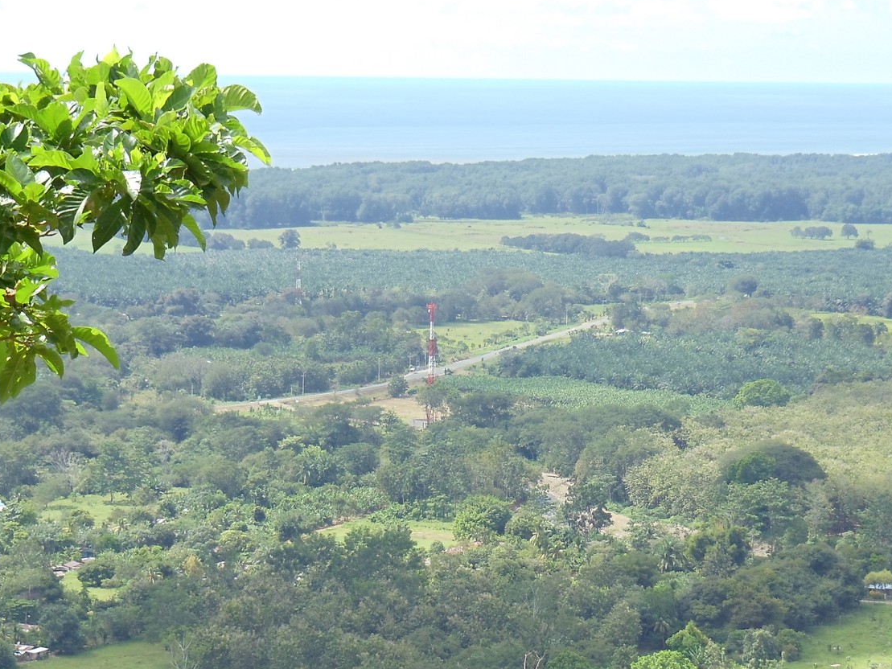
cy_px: 470
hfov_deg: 12.1
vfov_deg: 9.1
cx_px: 586
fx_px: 4201
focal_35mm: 163
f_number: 4.8
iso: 80
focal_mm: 15.35
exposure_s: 1/200
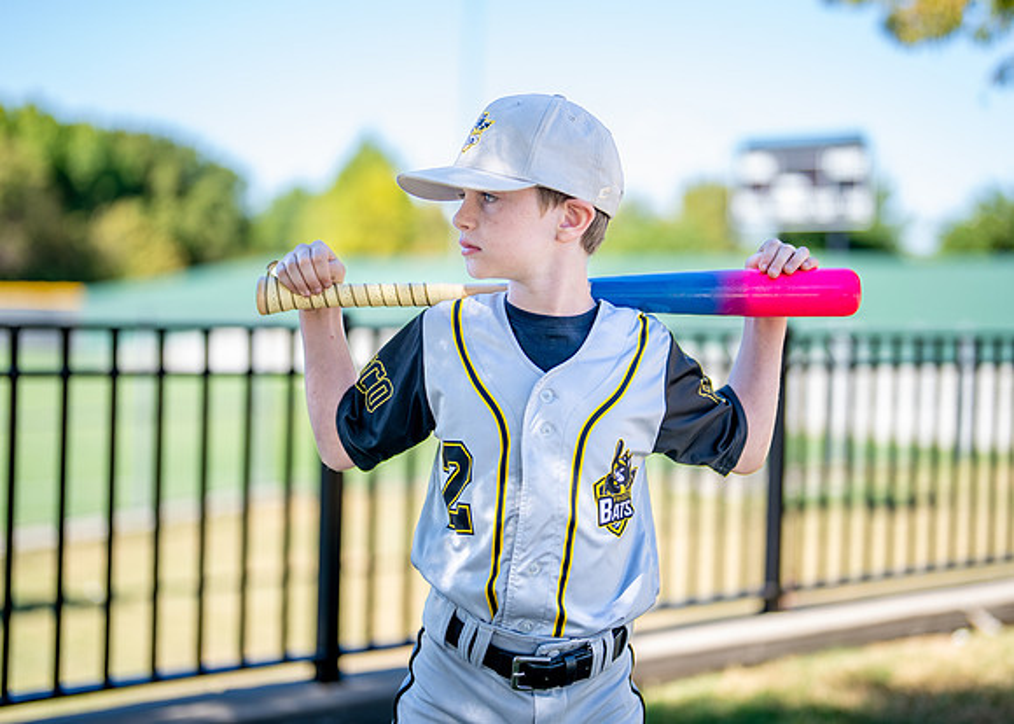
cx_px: 508
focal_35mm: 59
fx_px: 1713
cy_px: 321
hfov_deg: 33.0
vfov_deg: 23.9
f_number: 1.2
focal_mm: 50
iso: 100
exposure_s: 1/1600
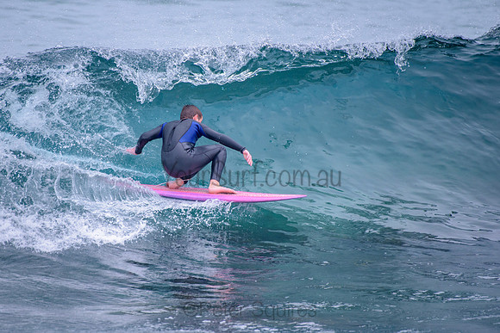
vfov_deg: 2.2
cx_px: 204
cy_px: 174
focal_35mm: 613
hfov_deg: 3.4
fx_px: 8516
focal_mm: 500
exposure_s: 1/2000
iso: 250
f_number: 5.6
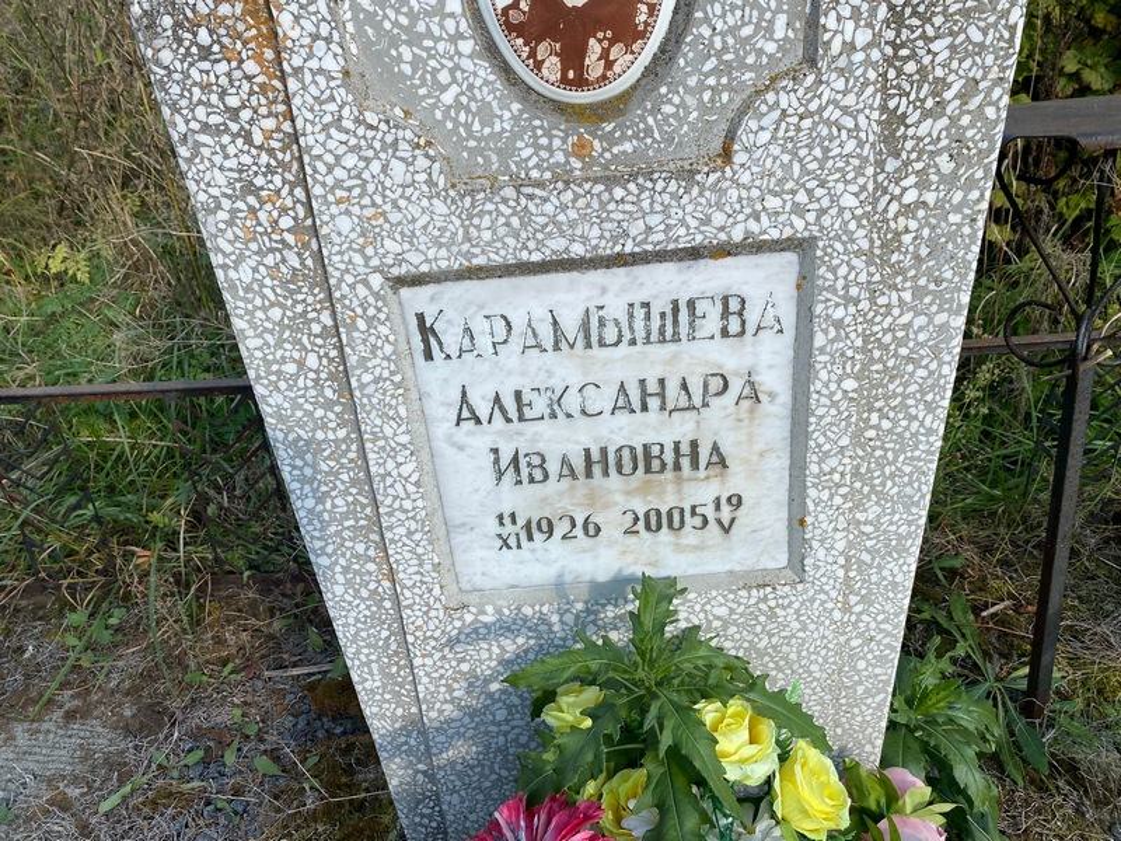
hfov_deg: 67.3
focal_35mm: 26
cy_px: 420
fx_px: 842
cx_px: 560
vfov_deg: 53.1
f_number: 1.8
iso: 32
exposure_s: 1/1464
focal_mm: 4.25
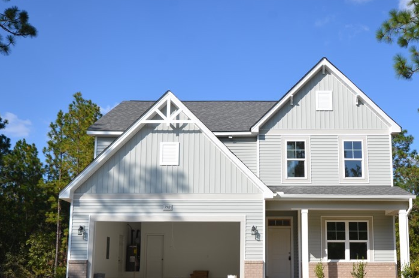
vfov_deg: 31.4
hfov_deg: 46.2
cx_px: 255
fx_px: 488
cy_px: 198
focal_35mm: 42
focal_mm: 18
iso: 110
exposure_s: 1/250
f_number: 8
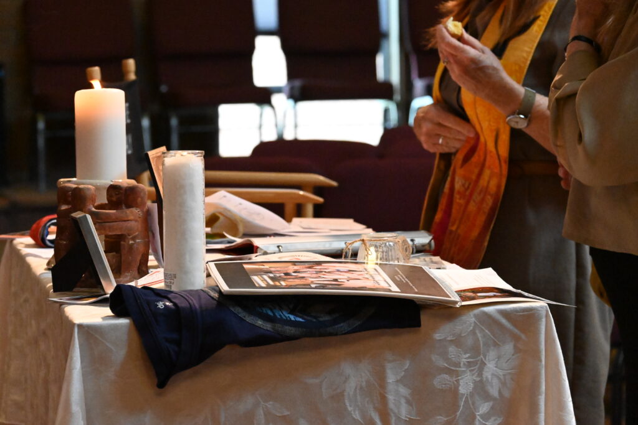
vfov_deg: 8.3
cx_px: 319
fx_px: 2924
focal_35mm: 165
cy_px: 212
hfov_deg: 12.5
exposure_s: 1/200
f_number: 7.1
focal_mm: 110
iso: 12800
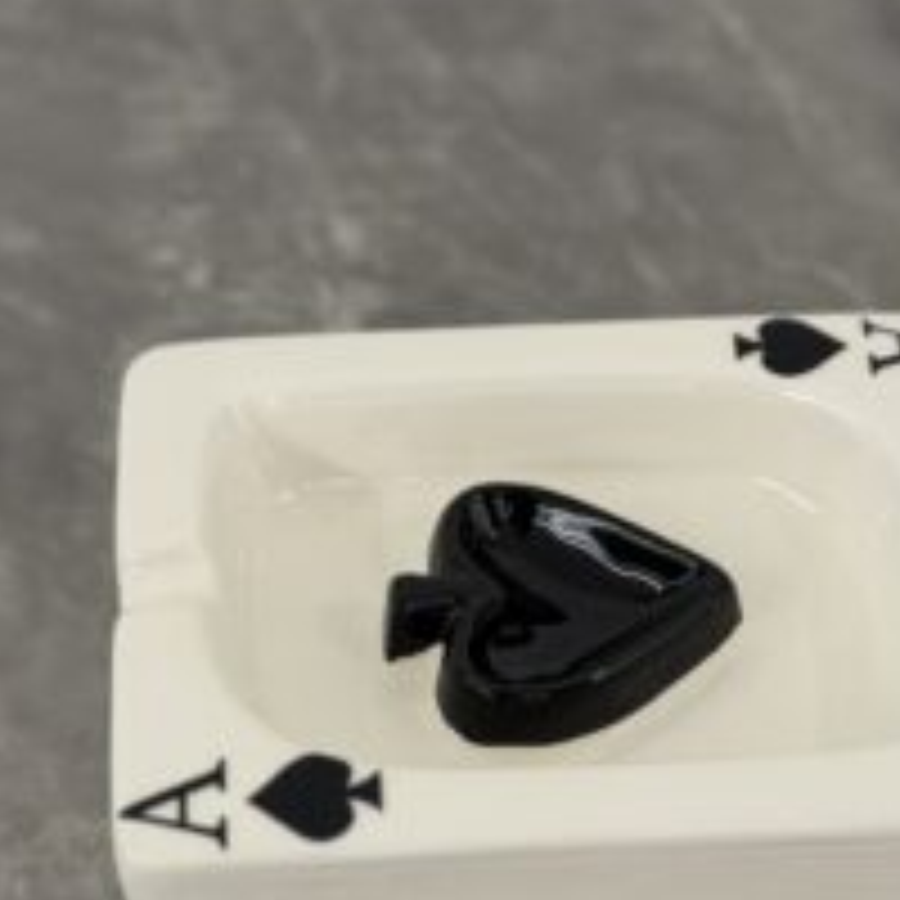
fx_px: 2500
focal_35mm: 85
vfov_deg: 20.1
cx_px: 554
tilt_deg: -50.0
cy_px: 765
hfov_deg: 20.4
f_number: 1.78
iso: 125
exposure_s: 1/50
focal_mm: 6.76
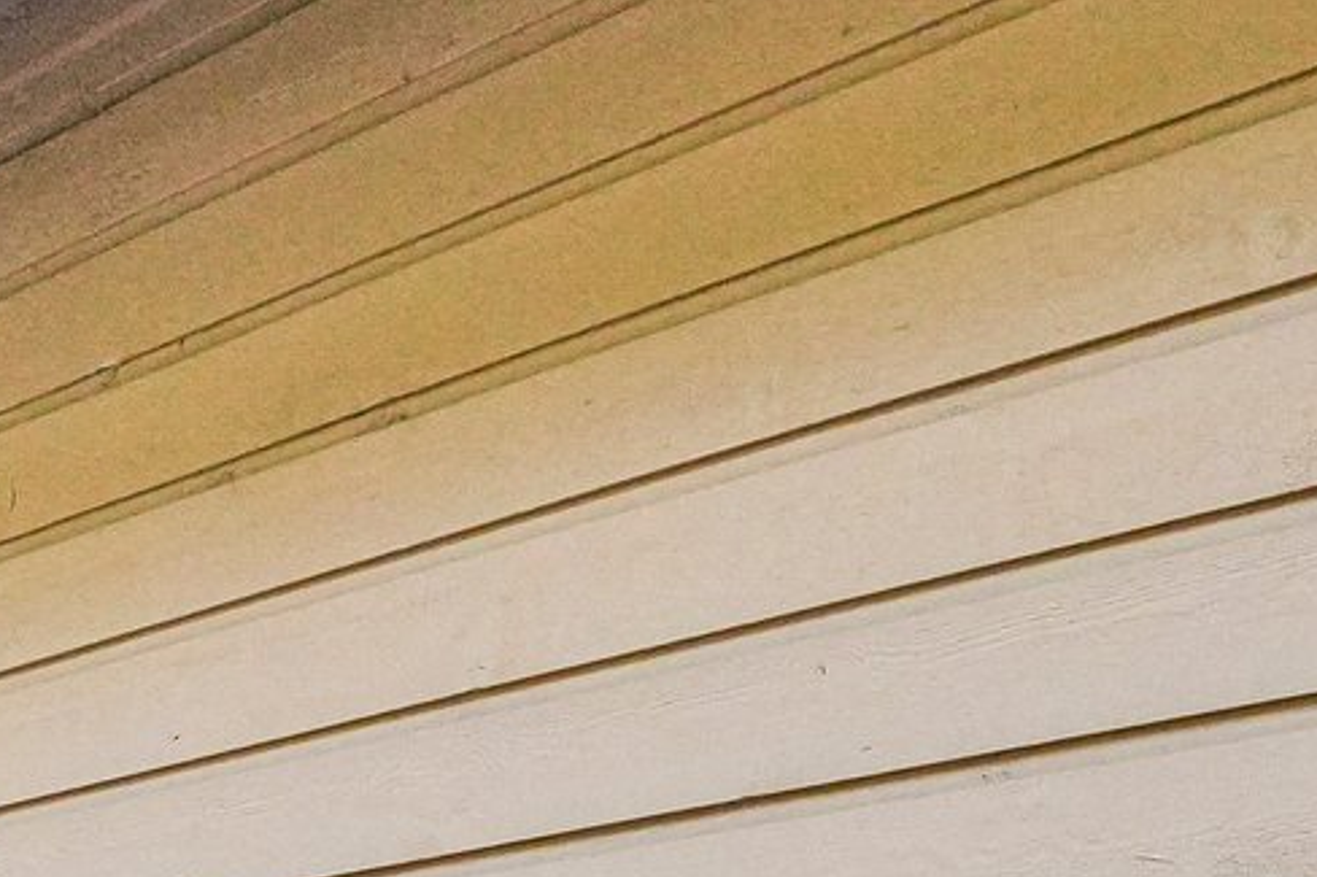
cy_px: 1321
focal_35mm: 63
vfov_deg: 18.9
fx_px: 2304
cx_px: -121
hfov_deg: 29.0
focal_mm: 10
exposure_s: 1/320
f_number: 8
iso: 800
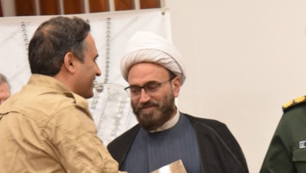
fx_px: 1405
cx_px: 177
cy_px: 179
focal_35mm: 173
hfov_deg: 12.4
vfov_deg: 7.0
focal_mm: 82
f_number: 4
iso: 2200
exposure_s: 1/125
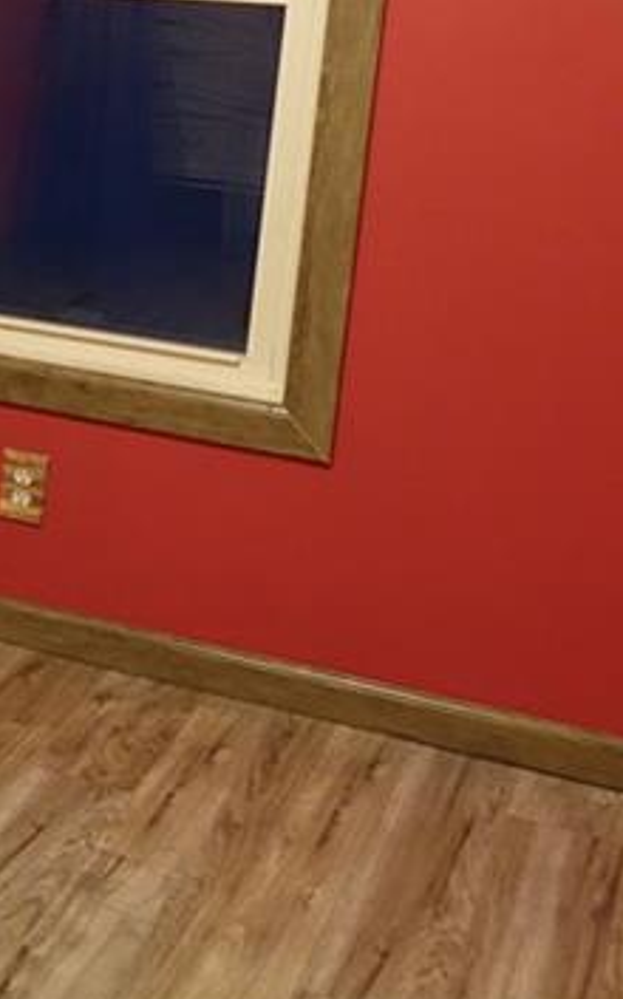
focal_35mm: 71
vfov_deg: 28.7
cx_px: -459
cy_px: 280
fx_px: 1933
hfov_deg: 15.9
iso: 1250
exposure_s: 1/30
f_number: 2.8
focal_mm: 8.8
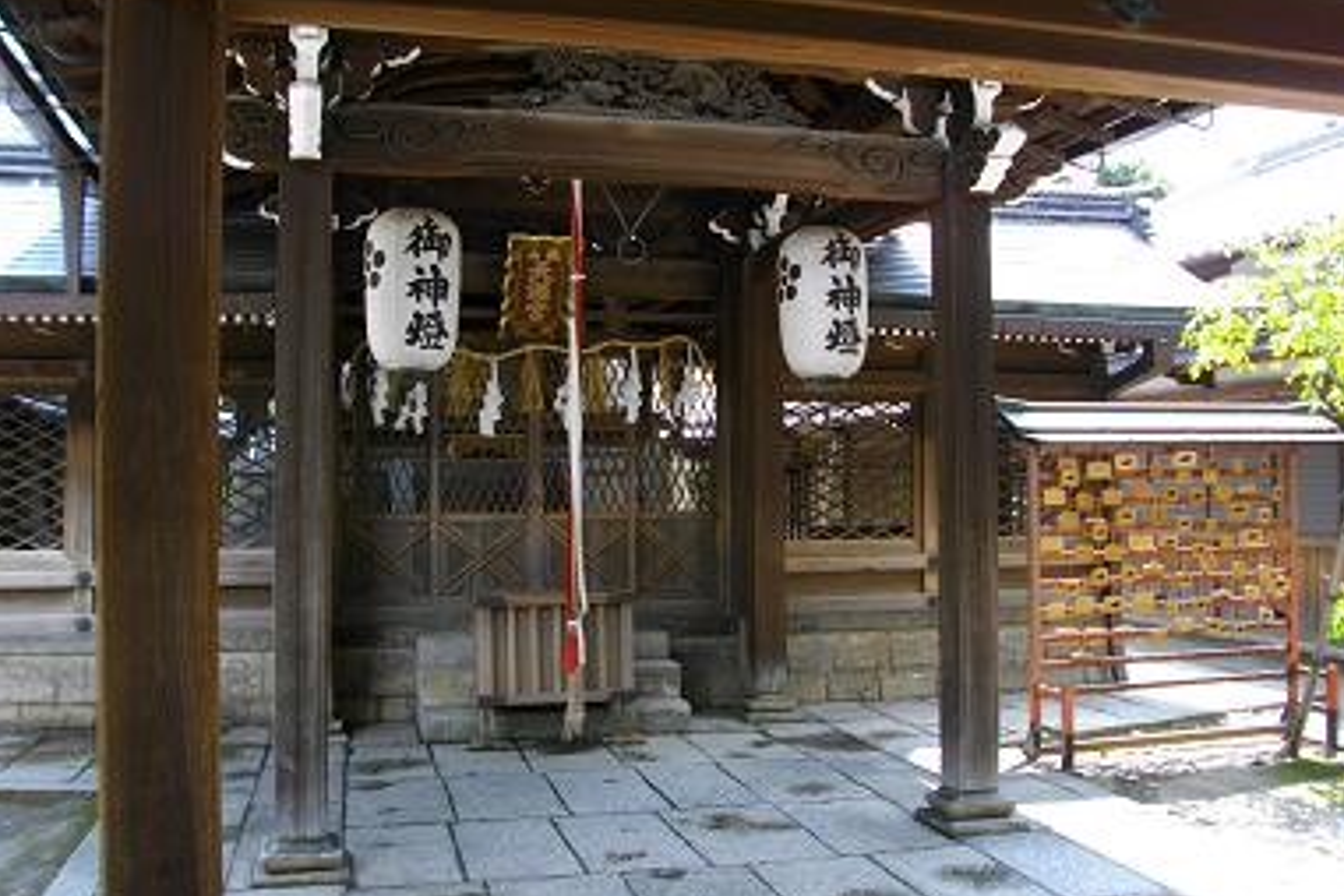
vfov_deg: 38.9
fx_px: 1269
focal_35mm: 34
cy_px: 413
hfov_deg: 55.8
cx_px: 668
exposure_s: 1/125
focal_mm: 5.7
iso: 116
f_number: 2.9
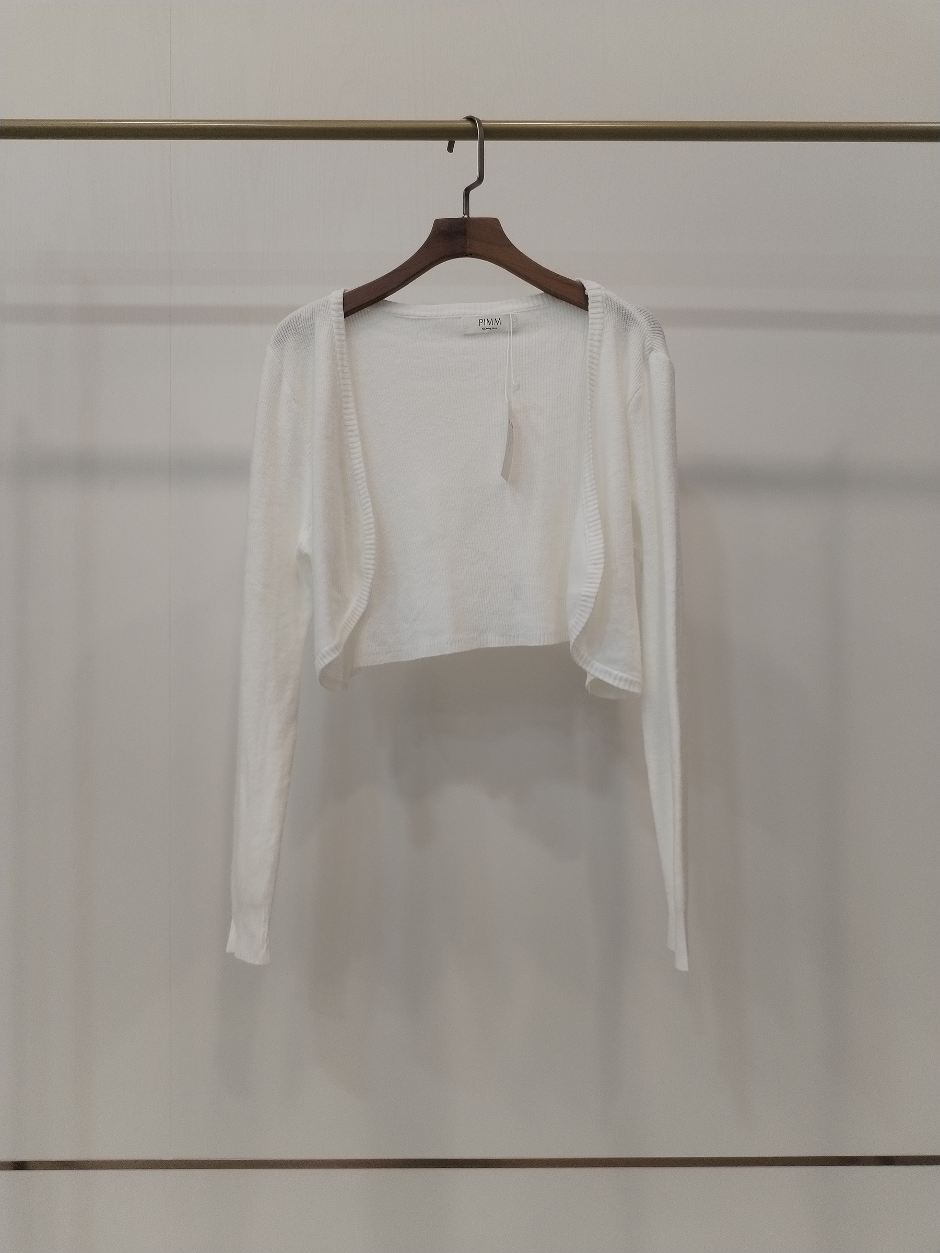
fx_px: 1050
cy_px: 626
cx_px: 470
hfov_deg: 48.2
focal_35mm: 29
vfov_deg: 61.7
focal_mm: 4.75
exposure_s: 1/60
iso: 188
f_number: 1.8
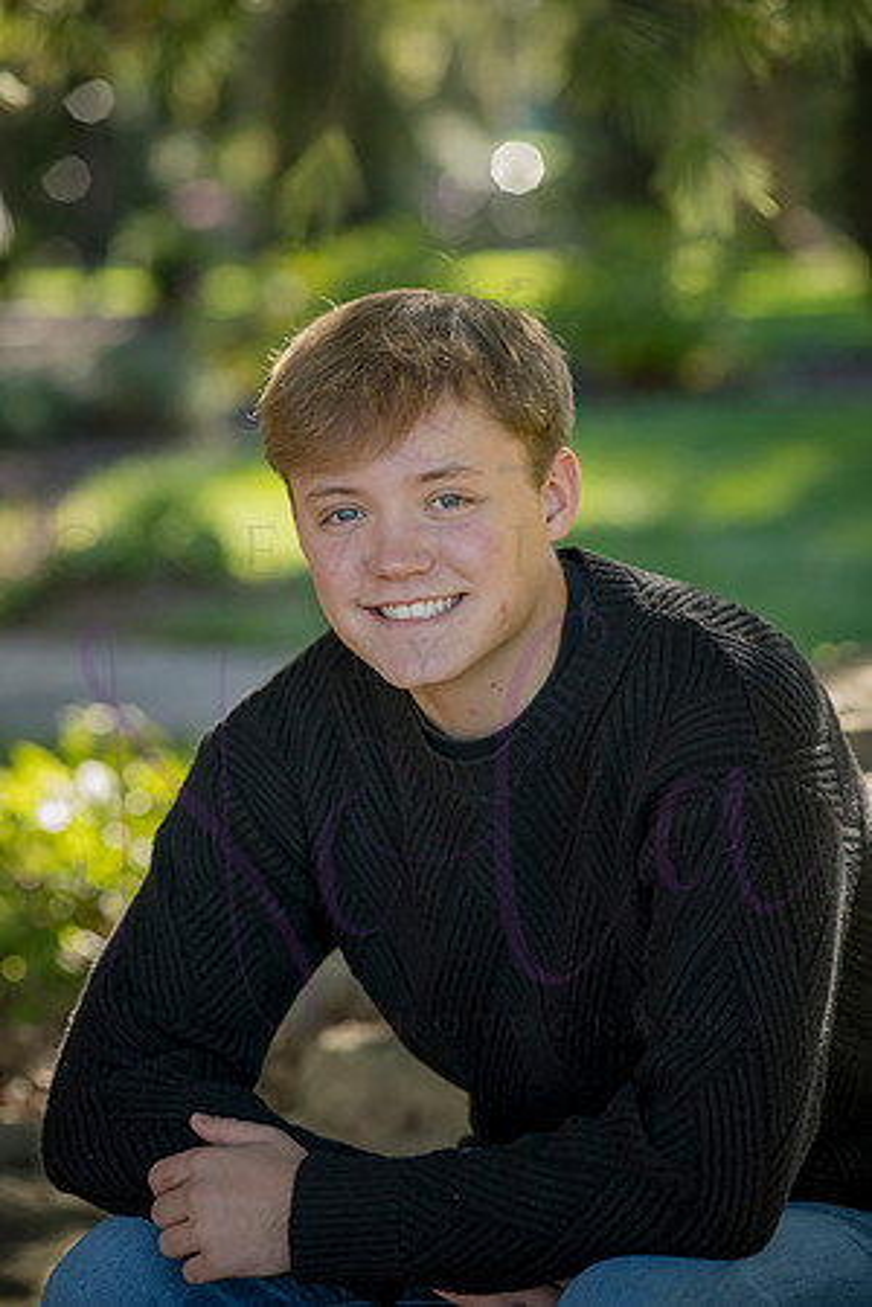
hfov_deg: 10.2
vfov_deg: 15.2
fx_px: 4905
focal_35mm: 135
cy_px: 654
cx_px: 436
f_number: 5
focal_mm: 135
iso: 800
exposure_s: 1/640
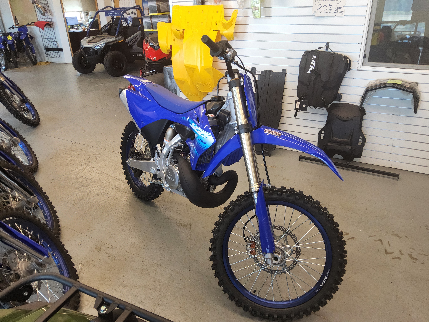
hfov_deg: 69.4
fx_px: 310
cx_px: 214
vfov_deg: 54.9
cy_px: 161
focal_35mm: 25
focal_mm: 3.08
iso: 250
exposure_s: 1/120
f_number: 2
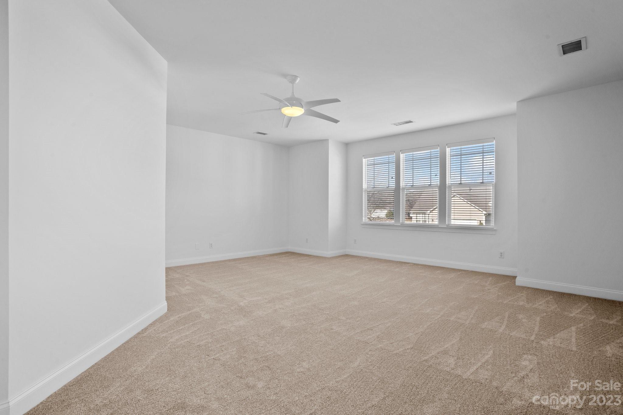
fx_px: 294
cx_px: 312
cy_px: 208
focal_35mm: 17
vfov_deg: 70.4
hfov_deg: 93.3
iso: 100
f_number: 10
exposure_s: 1/15
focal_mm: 17
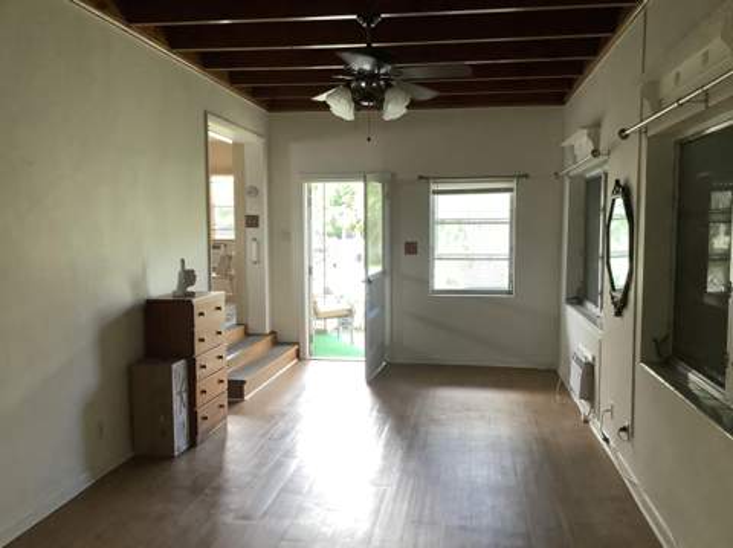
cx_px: 366
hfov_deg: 58.4
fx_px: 656
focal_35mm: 31
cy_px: 274
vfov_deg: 45.4
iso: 125
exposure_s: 1/60
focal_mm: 3.3
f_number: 2.4
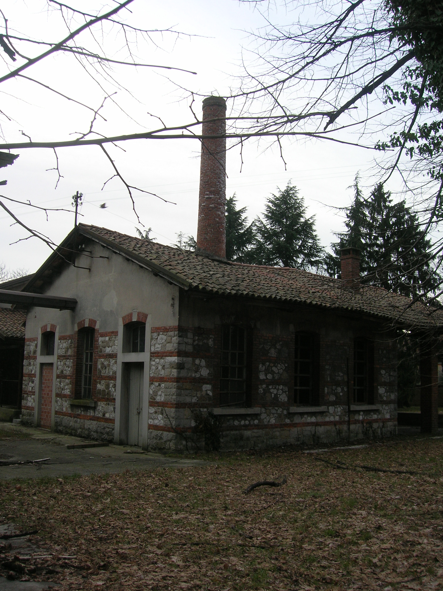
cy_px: 296
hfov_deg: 41.8
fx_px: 580
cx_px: 222
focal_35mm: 34
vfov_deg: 54.0
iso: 50
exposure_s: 1/76.8
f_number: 4.9
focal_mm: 5.7
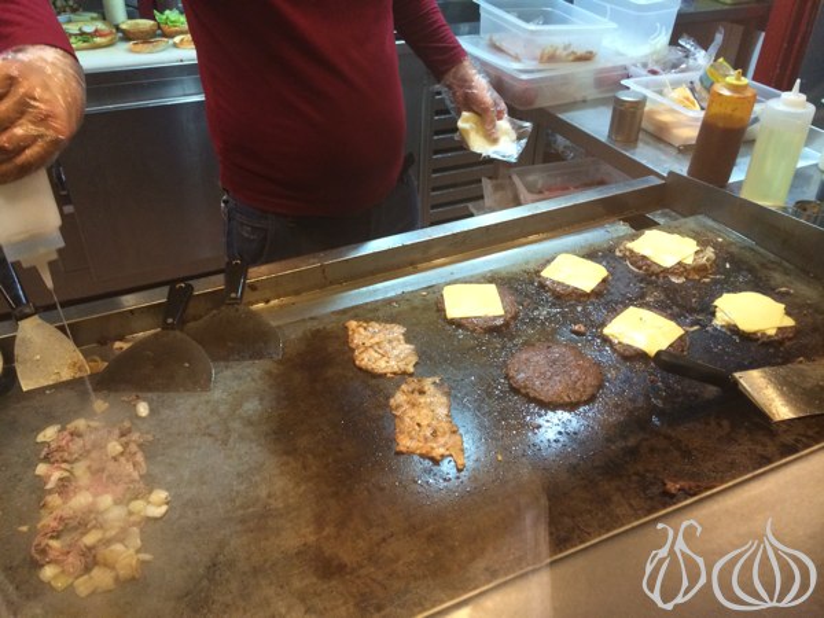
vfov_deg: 46.8
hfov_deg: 60.0
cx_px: 412
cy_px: 309
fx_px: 714
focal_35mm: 30
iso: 320
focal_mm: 4.12
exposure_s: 1/24
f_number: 2.2
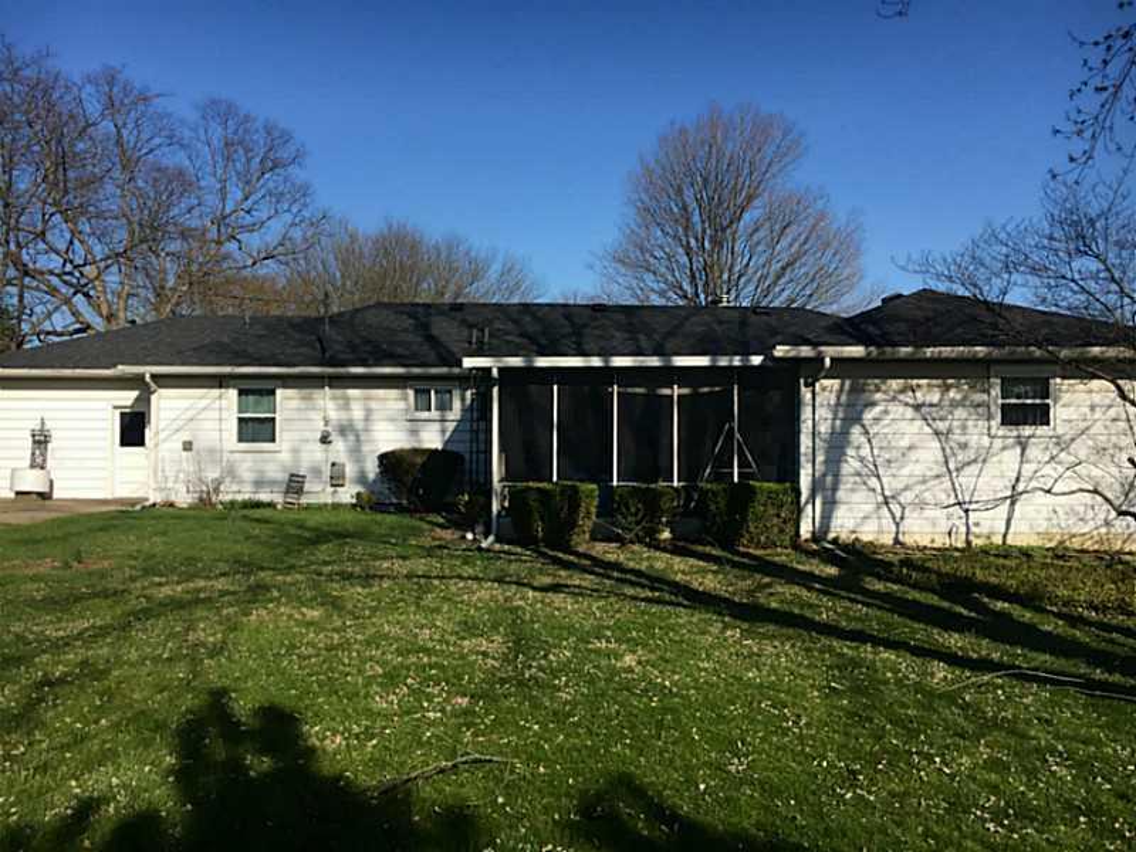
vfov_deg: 48.2
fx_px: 952
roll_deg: -0.2
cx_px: 568
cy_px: 426
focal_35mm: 29
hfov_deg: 61.7
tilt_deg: +0.3
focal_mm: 4.15
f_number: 2.2
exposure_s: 1/1709
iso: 25
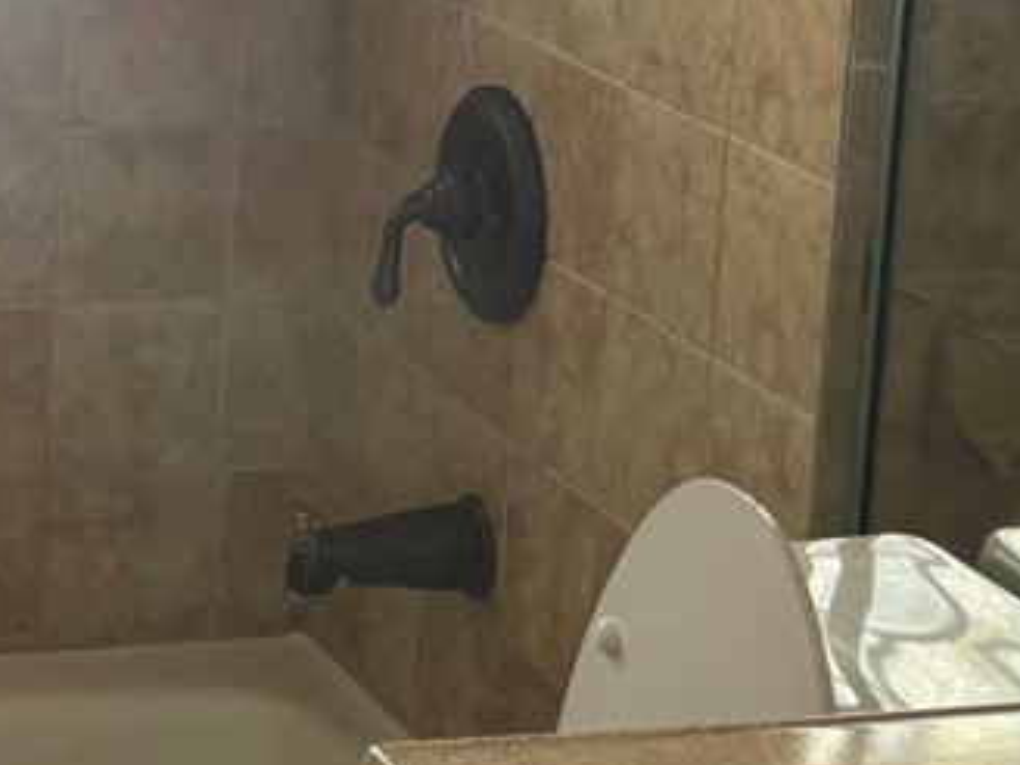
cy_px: 65
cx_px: -90
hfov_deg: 15.1
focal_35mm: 127
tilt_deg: -11.8
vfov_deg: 11.6
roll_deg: -2.4
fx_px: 3742
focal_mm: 5.96
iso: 125
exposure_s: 1/121
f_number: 1.6
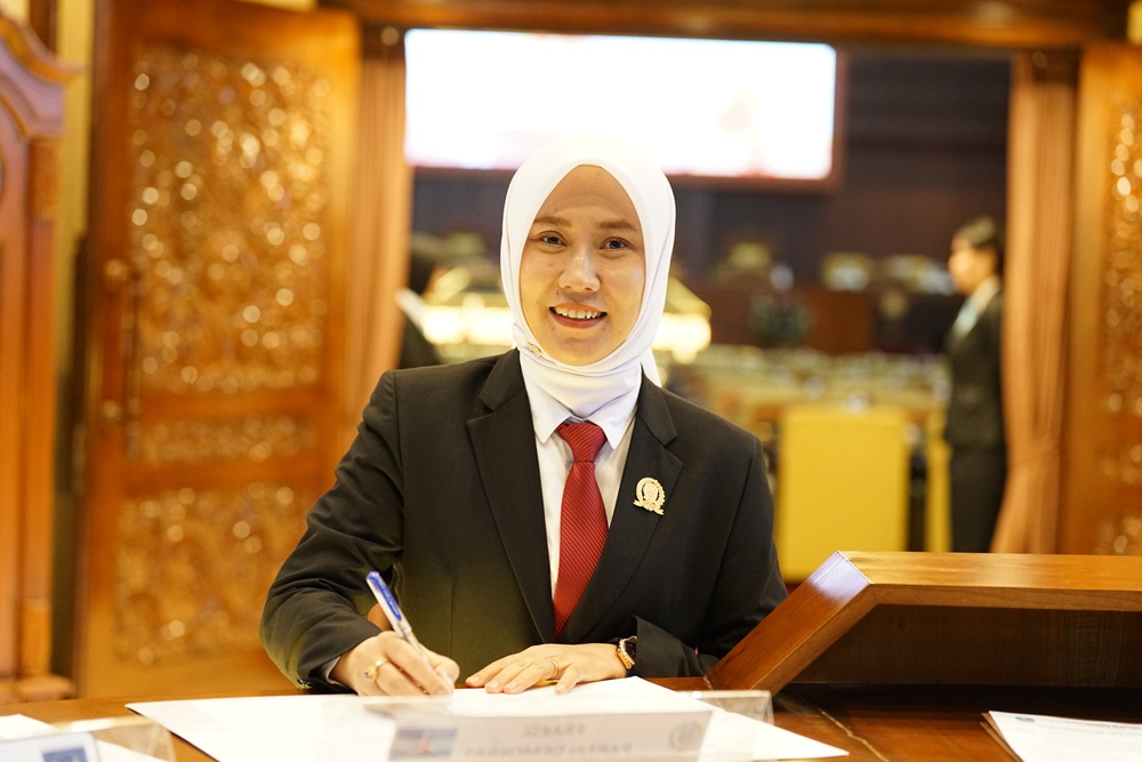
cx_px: 571
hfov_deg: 28.1
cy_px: 381
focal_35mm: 72
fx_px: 2284
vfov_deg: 18.9
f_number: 3.2
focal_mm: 72
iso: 4000
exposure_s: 1/125
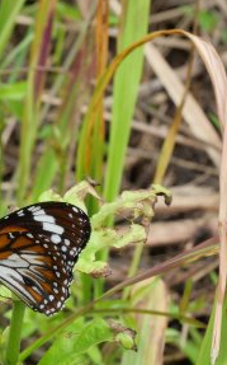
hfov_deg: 7.2
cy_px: 213
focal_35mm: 181
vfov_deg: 11.6
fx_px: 1794
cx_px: -6
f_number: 10
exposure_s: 1/100
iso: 320
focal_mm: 40
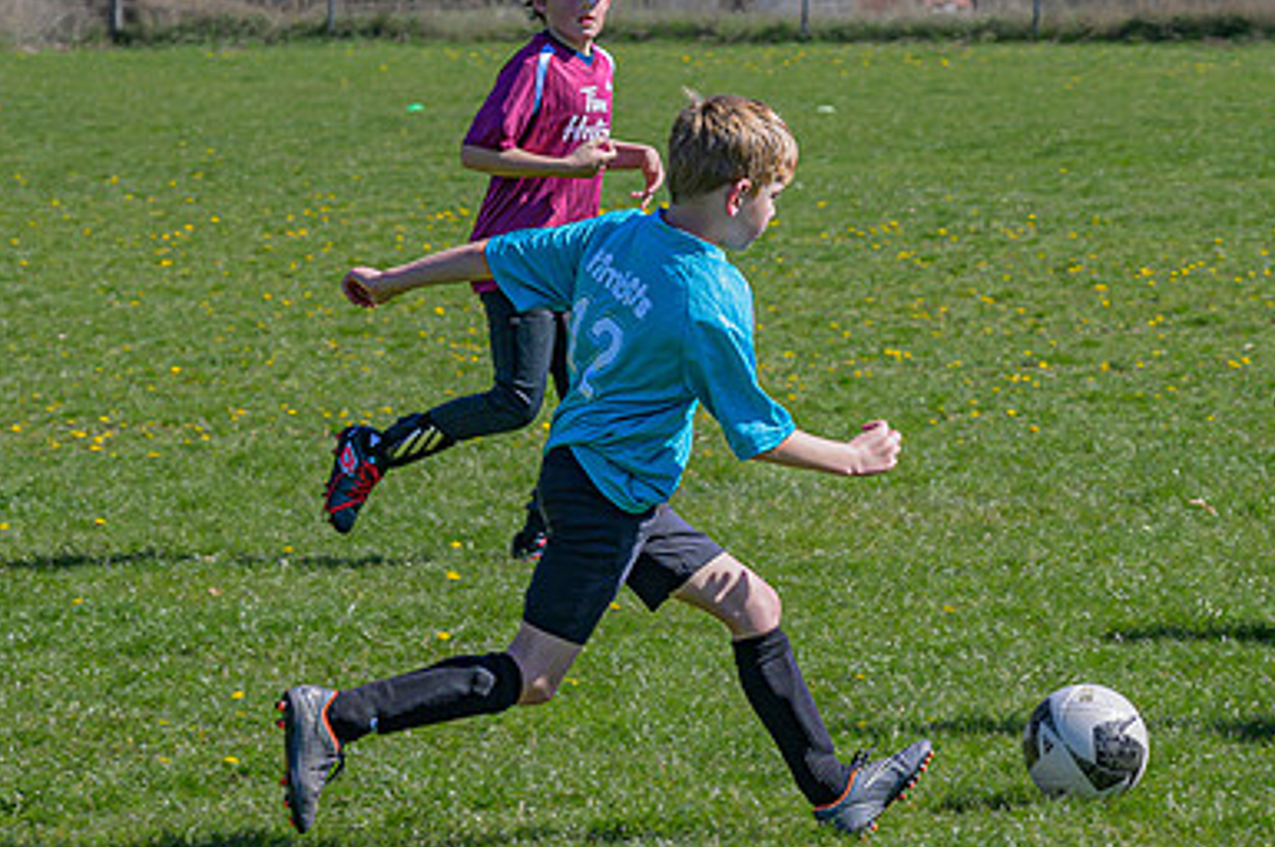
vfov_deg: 6.1
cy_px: 451
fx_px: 7962
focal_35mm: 225
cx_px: 1048
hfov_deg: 9.1
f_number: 6.3
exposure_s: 1/500
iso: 220
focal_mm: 84
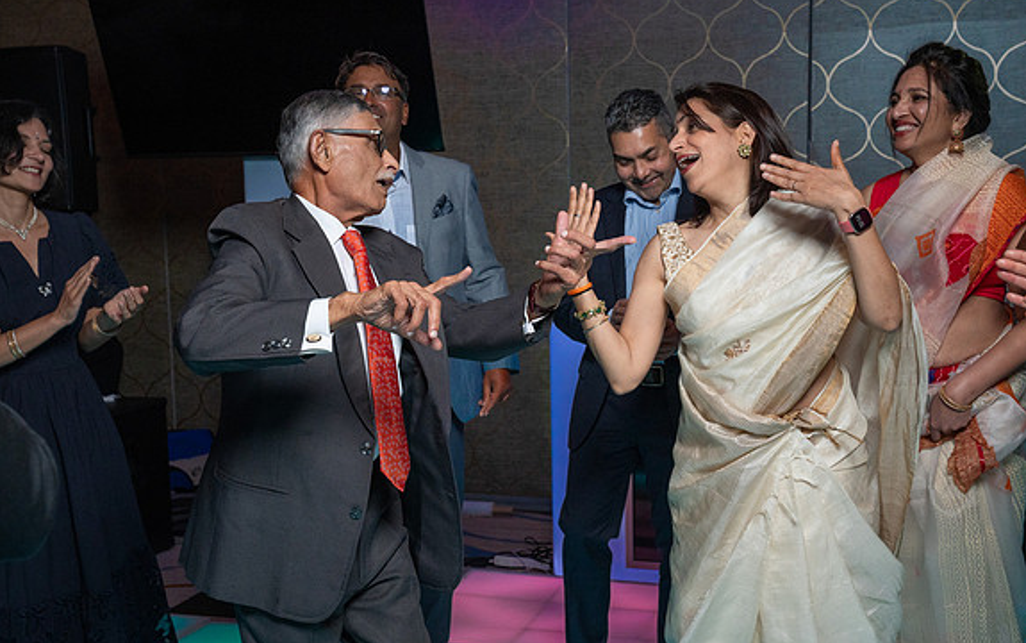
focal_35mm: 46
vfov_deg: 28.0
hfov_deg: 43.5
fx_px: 1287
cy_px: 333
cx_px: 523
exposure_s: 1/200
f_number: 5.6
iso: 2000
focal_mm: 42
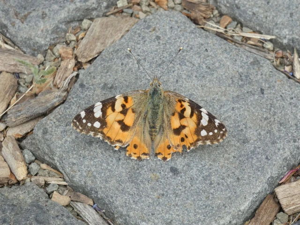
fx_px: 1387
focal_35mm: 160
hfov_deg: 12.3
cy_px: 112
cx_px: 150
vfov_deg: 9.3
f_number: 5.4
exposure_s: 1/80
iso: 200
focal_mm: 28.8
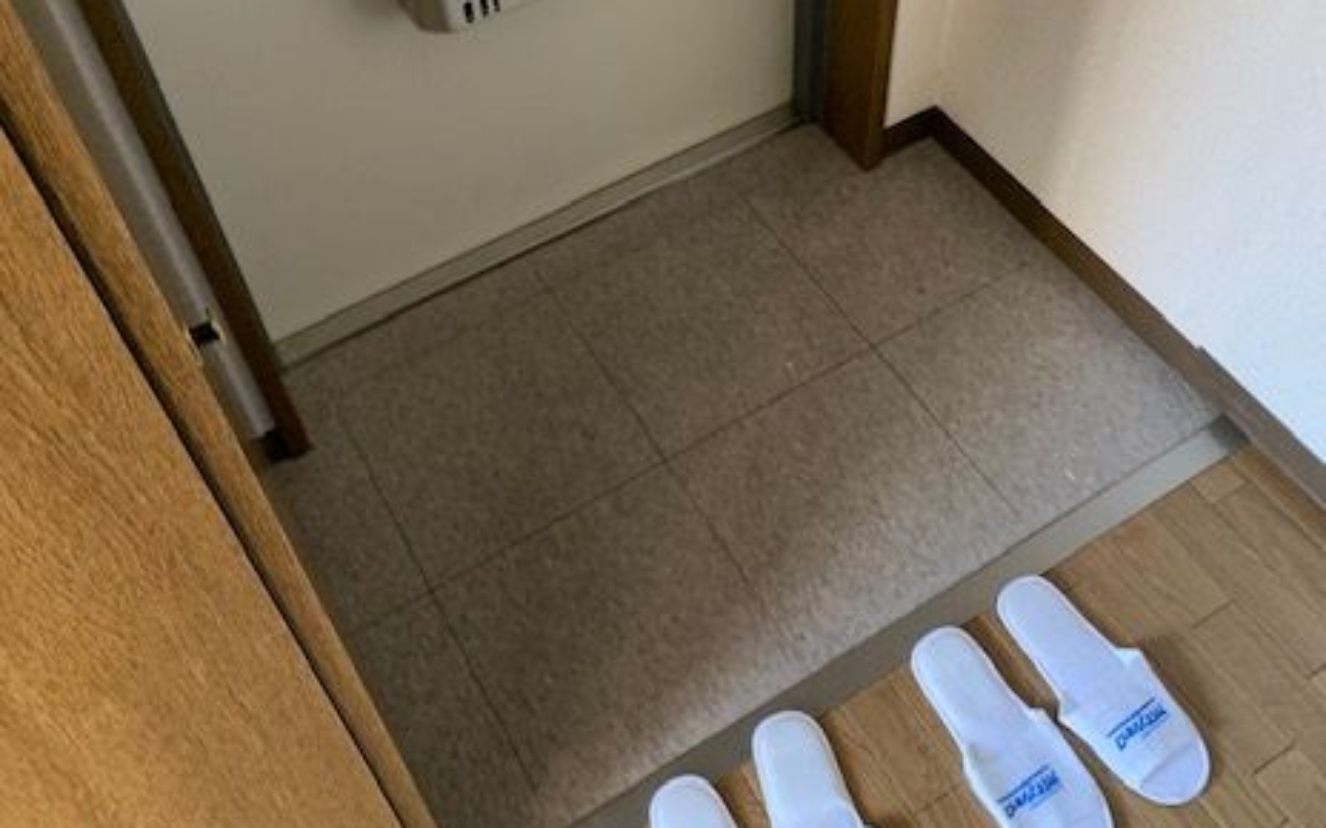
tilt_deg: -48.0
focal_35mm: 38
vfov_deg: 32.9
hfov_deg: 51.5
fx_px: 1373
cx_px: 686
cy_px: 203
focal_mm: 4.25
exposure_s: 1/53
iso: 400
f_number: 1.8
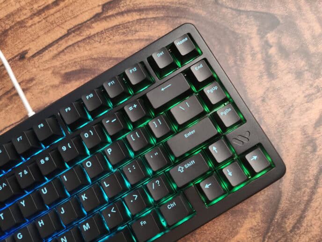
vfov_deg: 56.8
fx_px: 223
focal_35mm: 24
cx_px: 161
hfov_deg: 71.6
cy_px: 121
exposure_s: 1/25
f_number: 1.9
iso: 1884
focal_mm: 5.6
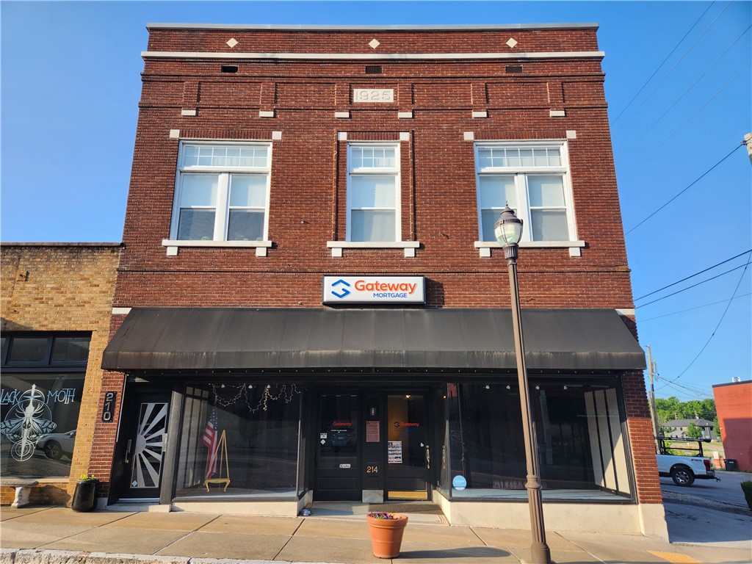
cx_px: 376
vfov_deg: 58.9
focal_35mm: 23
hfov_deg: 73.9
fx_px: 500
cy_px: 282
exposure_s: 1/634
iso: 20
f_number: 1.8
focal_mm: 5.4
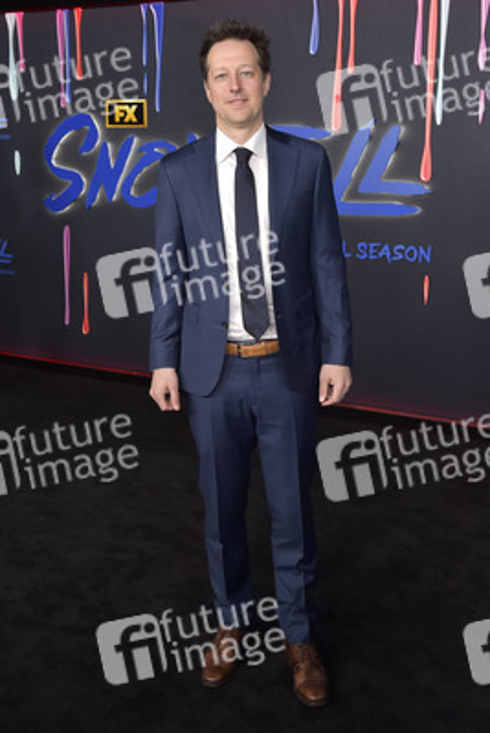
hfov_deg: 31.9
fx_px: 857
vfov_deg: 46.4
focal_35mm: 42
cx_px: 245
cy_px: 366
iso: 2000
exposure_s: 1/250
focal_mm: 42
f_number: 6.3
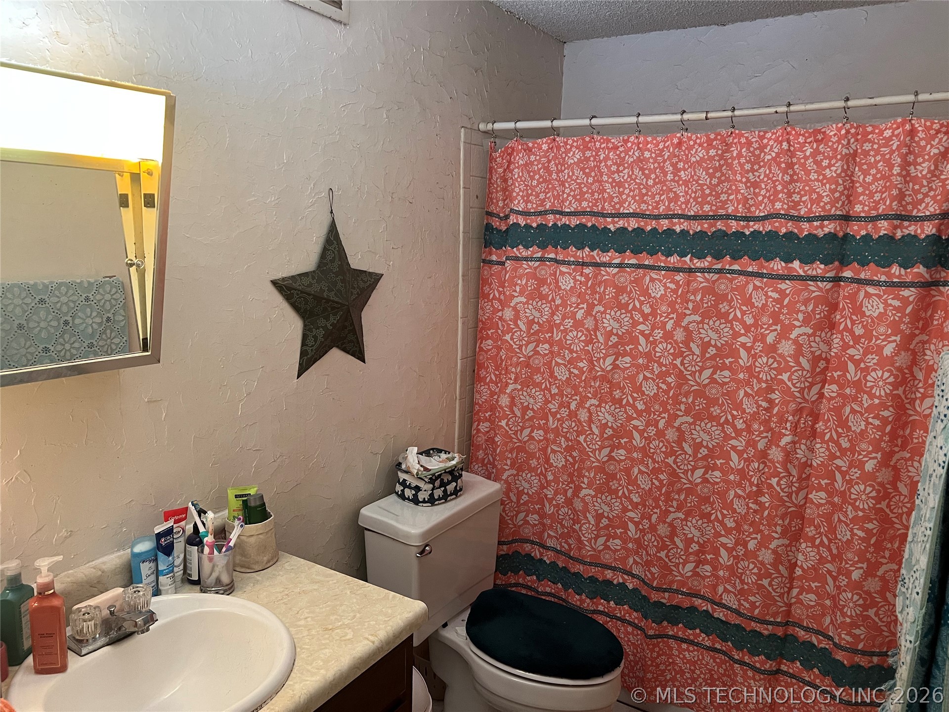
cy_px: 356
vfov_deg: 53.1
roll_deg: -2.0
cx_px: 474
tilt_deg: -8.9
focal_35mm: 26
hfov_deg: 67.3
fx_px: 713
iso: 250
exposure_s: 1/60
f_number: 1.5
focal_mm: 5.7
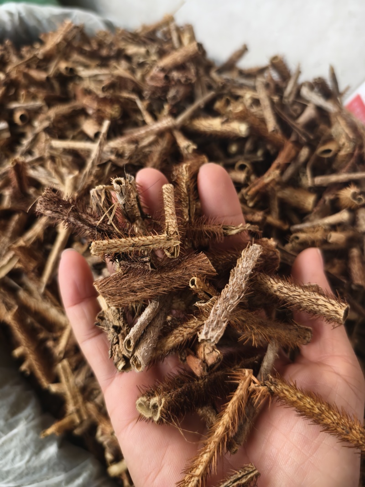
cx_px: 182
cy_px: 244
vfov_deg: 73.9
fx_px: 323
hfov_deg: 58.9
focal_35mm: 23
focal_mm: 5.6
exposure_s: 1/100
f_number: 1.57
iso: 833
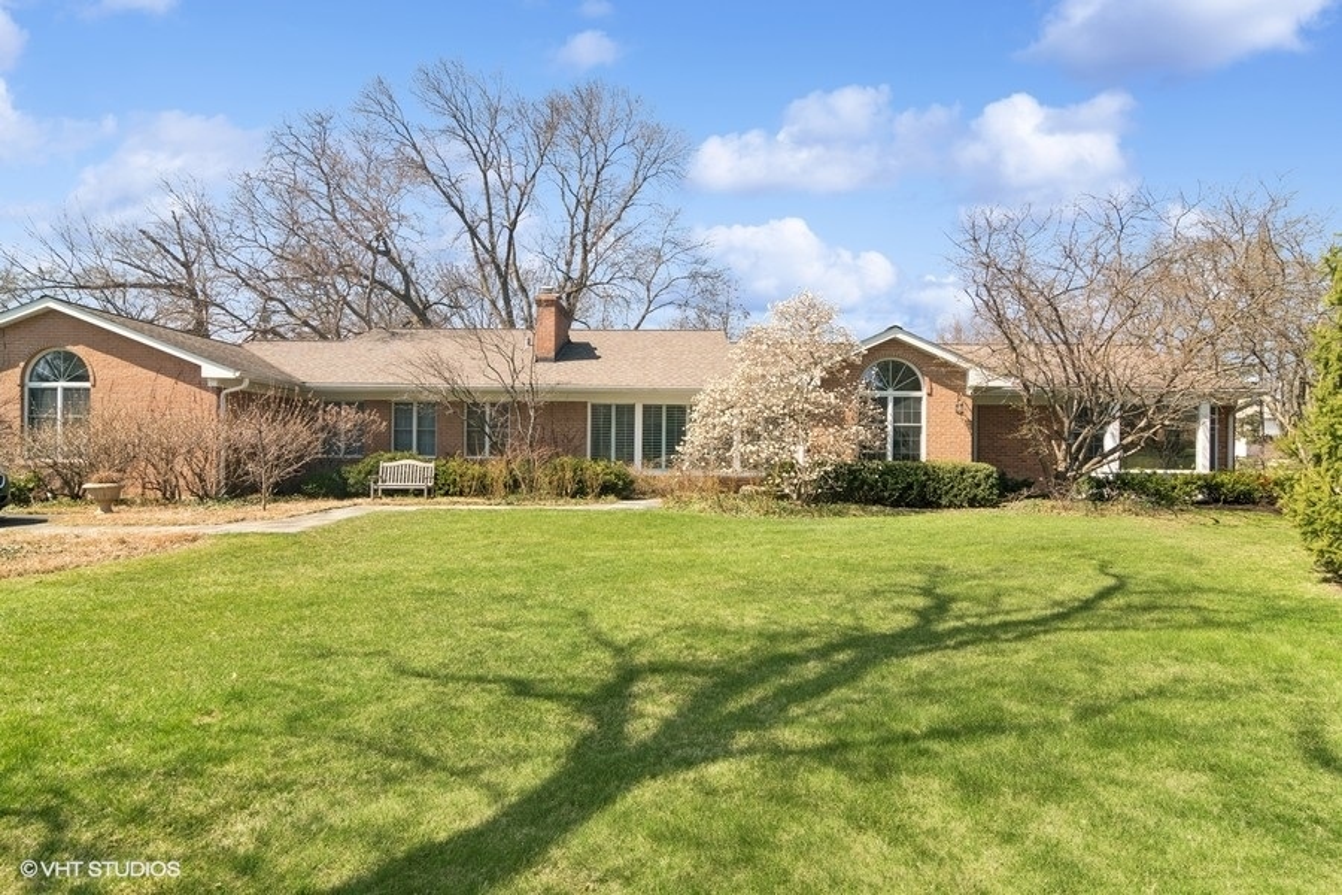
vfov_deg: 67.4
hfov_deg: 90.0
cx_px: 671
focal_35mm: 18
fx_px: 671
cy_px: 448
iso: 200
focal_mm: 12
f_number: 8
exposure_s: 1/250
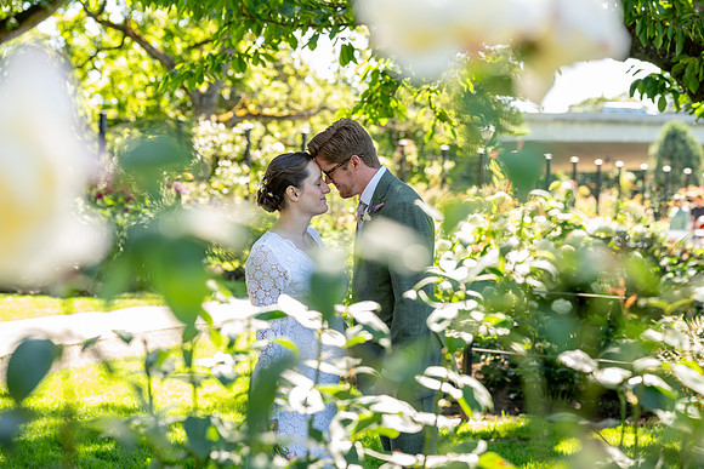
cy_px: 234
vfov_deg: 16.1
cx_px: 352
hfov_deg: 23.9
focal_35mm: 85
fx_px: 1663
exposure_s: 1/320
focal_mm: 85
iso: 500
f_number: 4
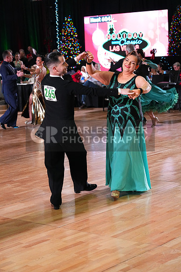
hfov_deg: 16.7
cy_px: 136
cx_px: 90
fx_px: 618
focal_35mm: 82
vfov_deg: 24.8
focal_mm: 82
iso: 6400
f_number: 4.5
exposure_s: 1/400
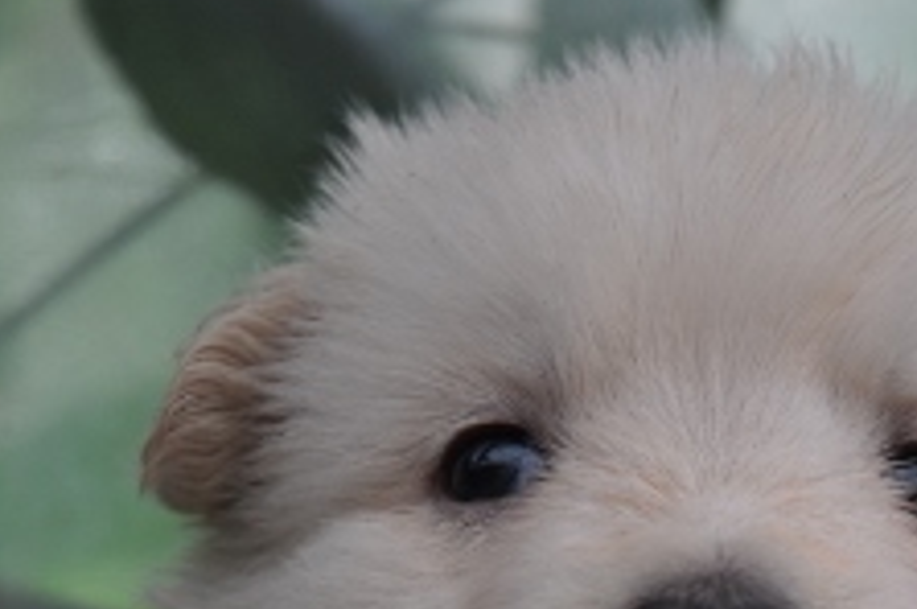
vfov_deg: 4.5
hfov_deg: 6.8
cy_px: 809
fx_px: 7656
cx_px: 785
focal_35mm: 301
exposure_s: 1/160
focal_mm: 70
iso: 400
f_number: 4.5
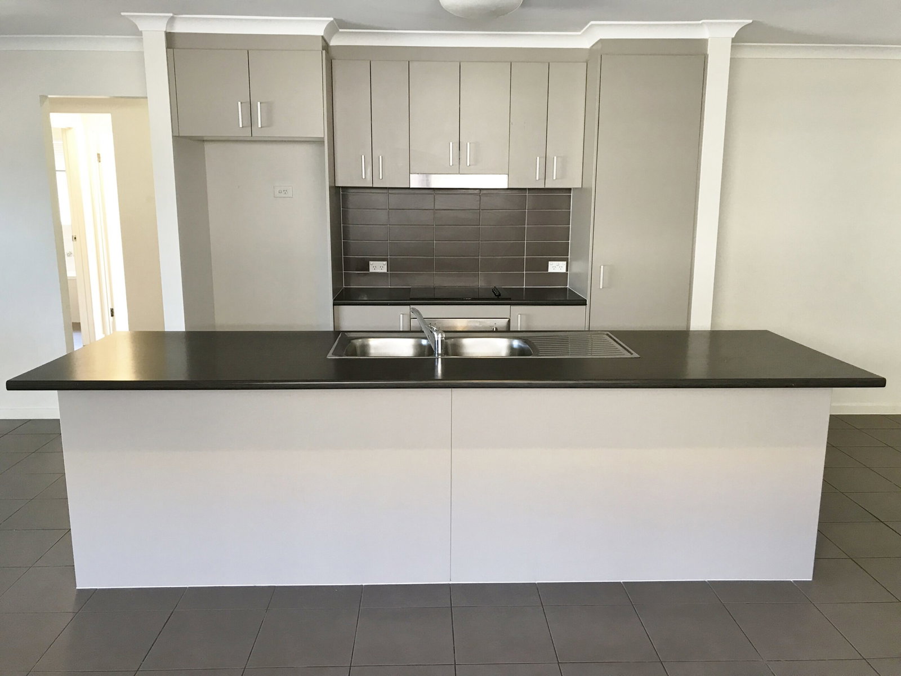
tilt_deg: -11.1
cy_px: 338
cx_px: 450
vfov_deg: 49.7
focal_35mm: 28
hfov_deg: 63.4
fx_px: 729
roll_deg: +0.1
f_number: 1.8
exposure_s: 1/20
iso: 40
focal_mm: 3.99
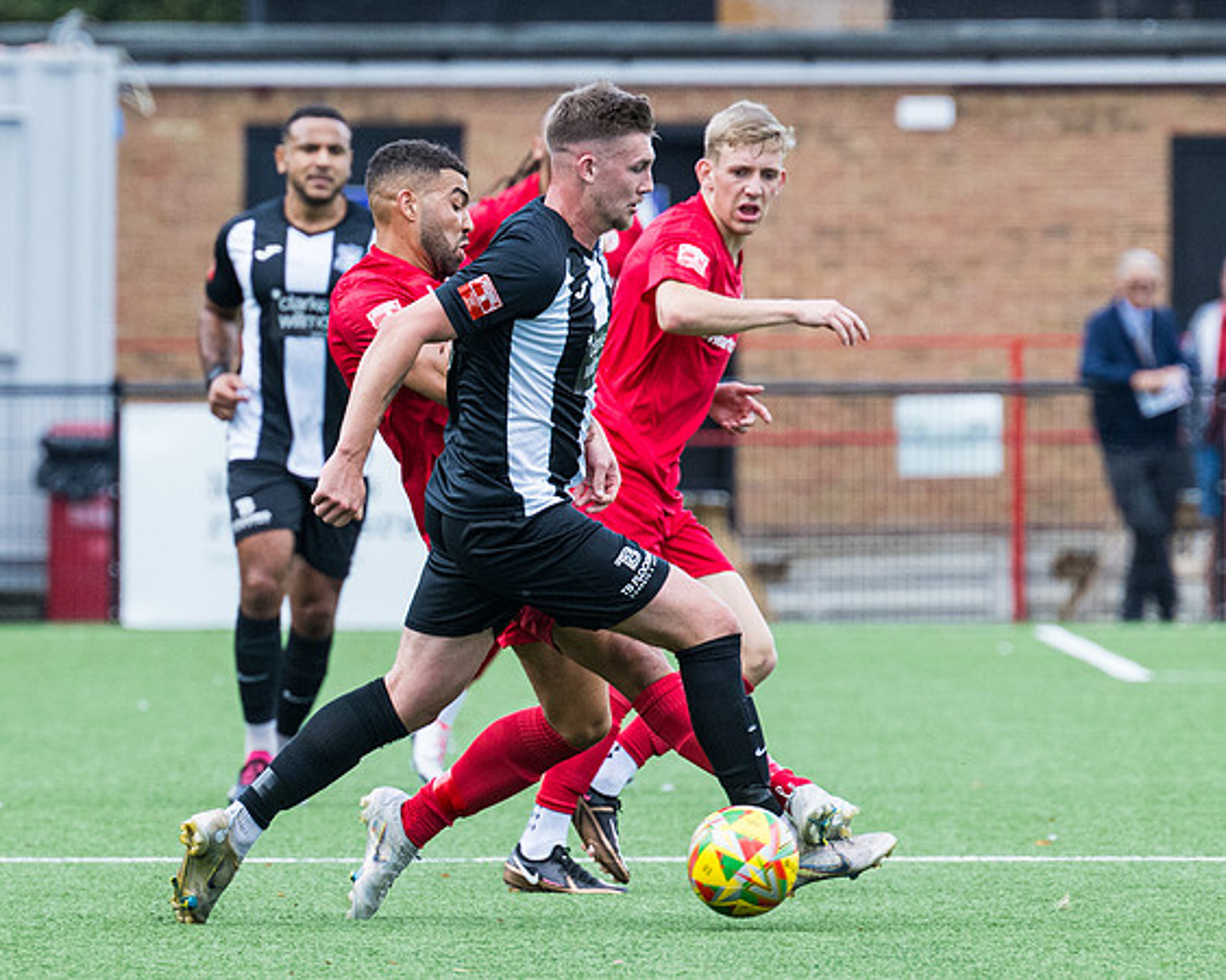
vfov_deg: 2.5
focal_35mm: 615
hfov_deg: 3.1
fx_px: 22293
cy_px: 473
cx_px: 344
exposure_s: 1/1250
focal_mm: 250
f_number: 4.5
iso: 800
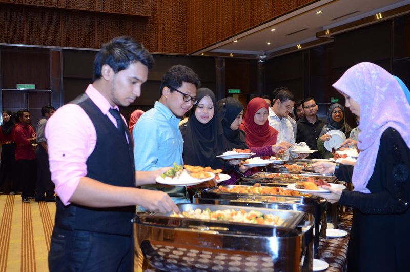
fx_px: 409
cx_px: 205
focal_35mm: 36
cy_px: 136
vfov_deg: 36.7
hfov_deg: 53.2
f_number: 2.8
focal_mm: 24
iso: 1600
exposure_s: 1/80
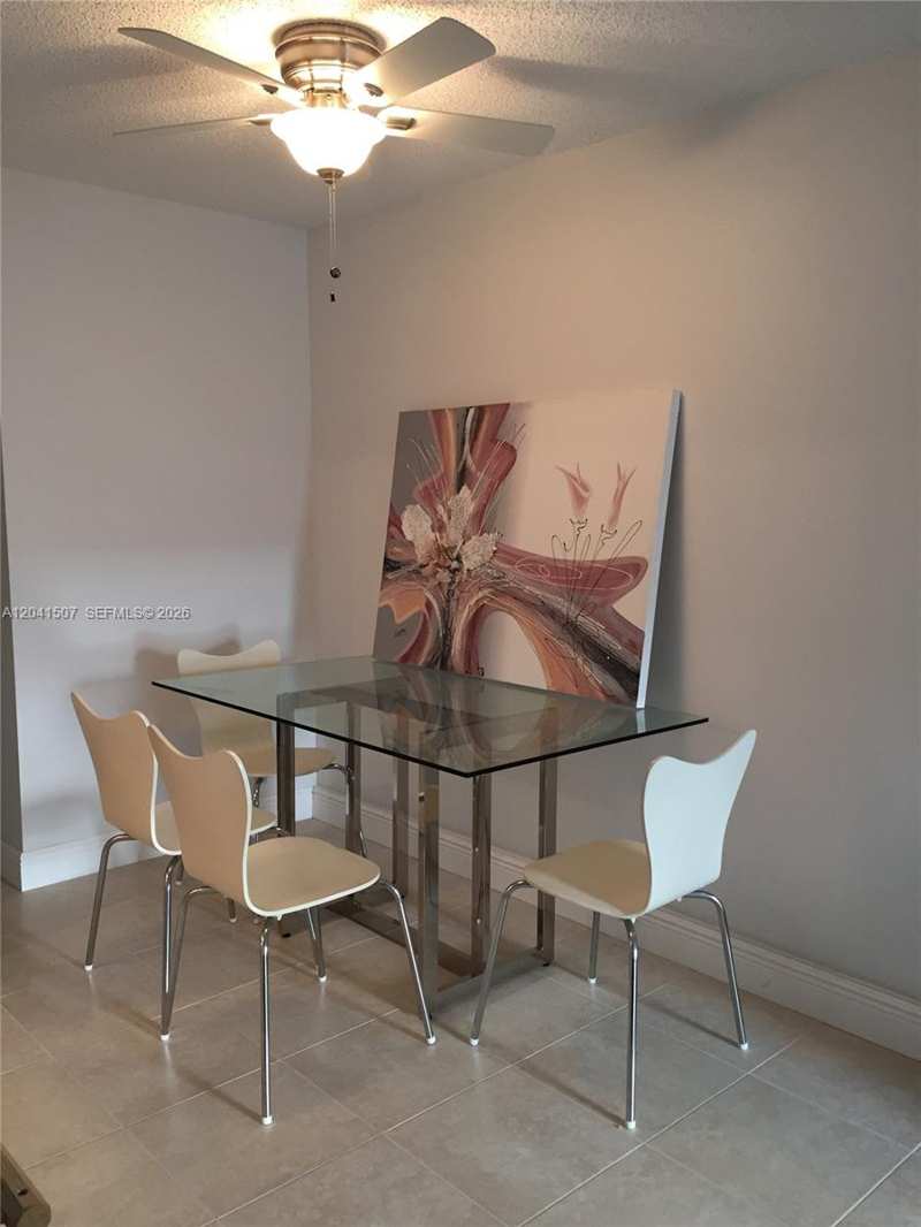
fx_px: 1028
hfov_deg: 48.2
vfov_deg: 61.6
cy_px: 614
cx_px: 460
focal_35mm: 29
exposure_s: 1/30
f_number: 2.2
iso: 100
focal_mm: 4.15
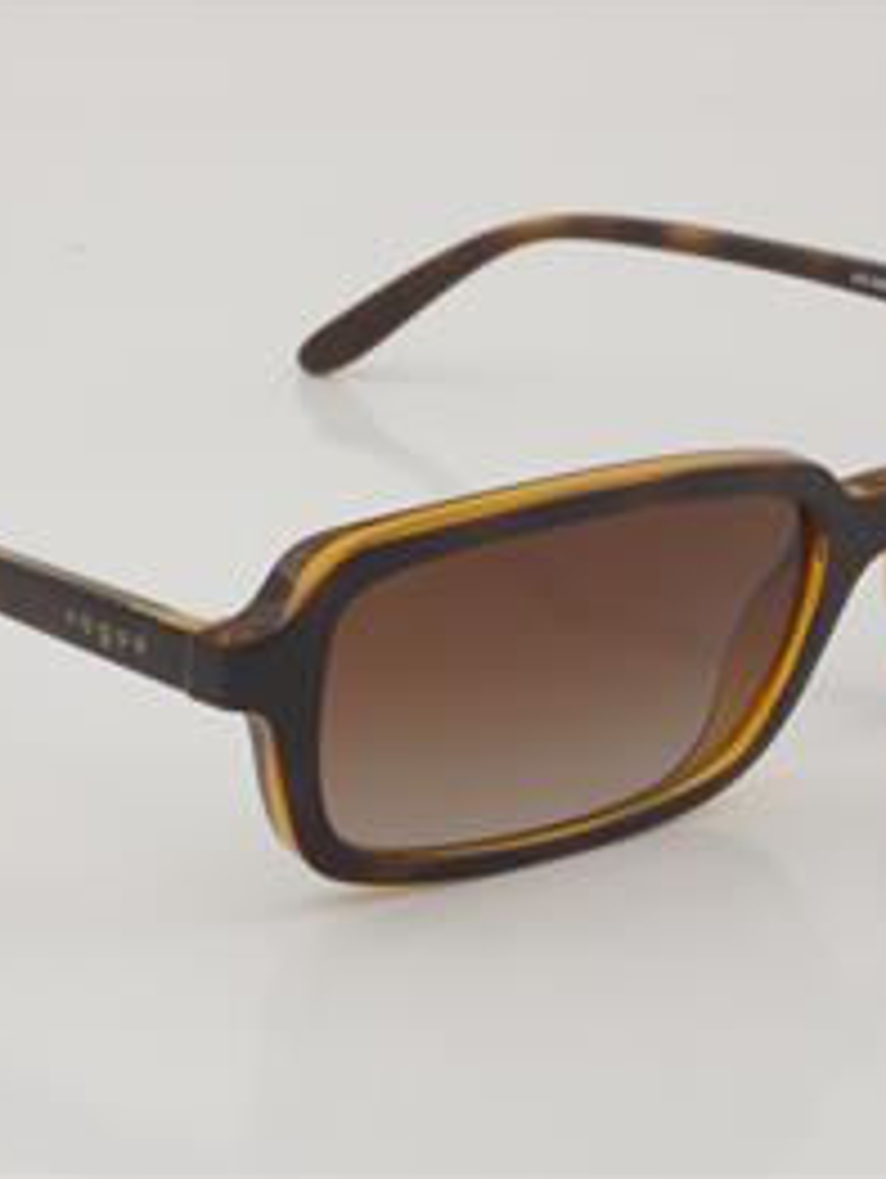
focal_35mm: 110
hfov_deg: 13.5
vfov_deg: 17.9
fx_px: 3748
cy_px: 585
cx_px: 409
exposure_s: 1/3
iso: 100
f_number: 32
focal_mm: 50
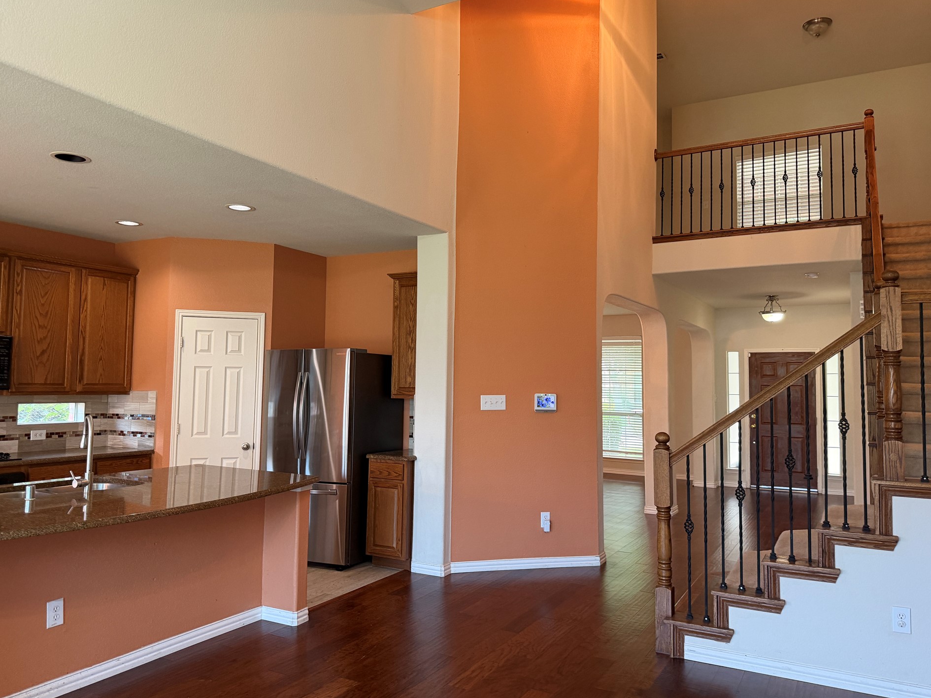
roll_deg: +0.7
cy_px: 336
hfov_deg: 67.3
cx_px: 465
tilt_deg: +3.8
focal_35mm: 26
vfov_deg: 53.1
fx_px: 699
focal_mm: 6.76
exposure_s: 1/60
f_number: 1.78
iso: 320
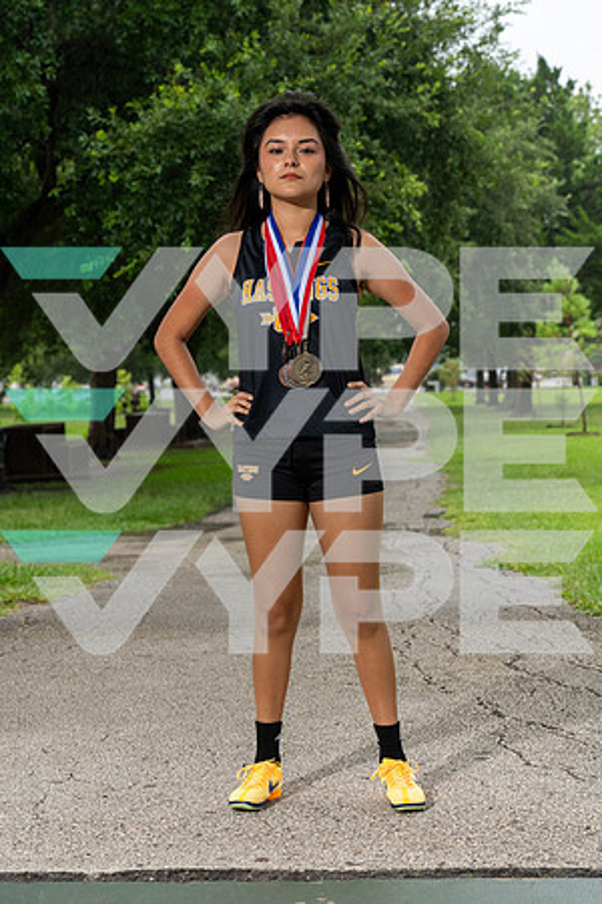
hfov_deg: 19.5
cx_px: 301
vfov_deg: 28.8
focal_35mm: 70
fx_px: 1756
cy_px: 452
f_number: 6.3
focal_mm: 70
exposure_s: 1/250
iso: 500
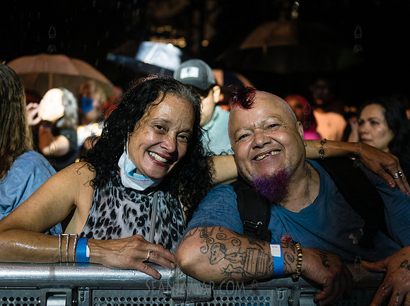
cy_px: 153
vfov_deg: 32.9
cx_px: 181
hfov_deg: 43.1
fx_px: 519
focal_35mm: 44
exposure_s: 1/125
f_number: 2.8
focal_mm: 38
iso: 3200
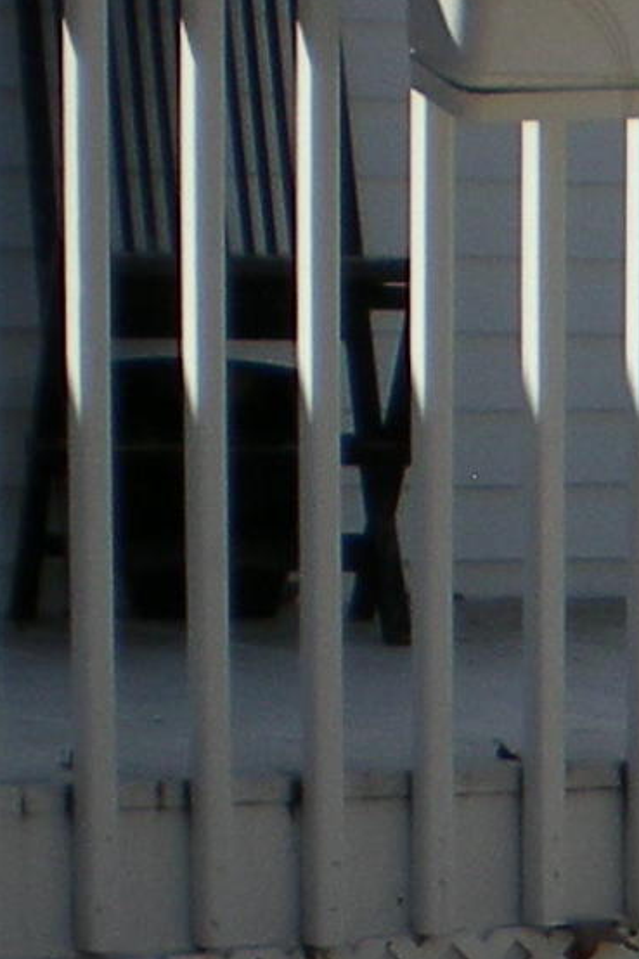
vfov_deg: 9.1
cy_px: 1873
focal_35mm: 214
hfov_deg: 6.1
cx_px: 1706
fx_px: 5701
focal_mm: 6.3
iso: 50
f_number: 4.6
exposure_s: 1/403
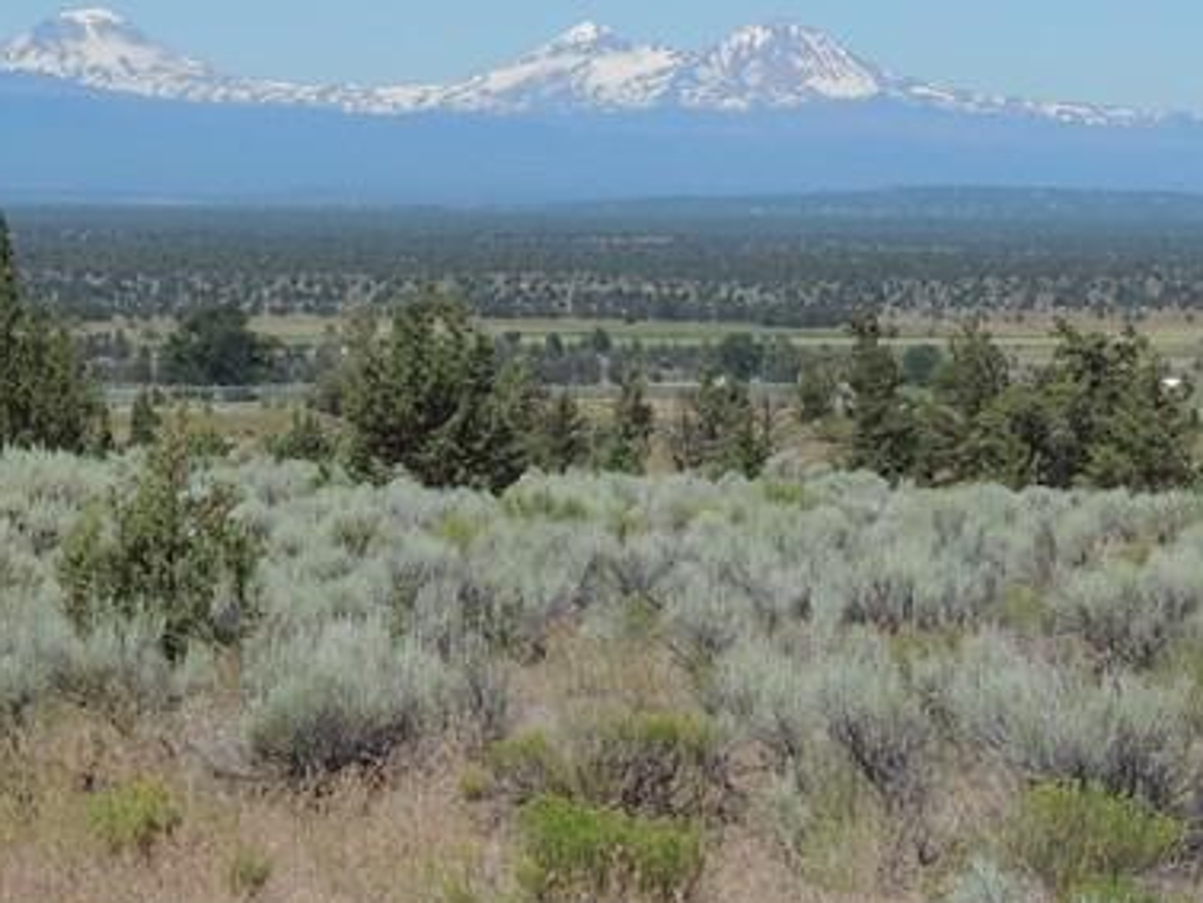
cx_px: 137
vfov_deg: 9.1
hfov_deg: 12.0
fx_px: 5666
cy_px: 128
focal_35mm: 163
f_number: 4.2
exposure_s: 1/1250
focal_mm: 10.7
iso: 100
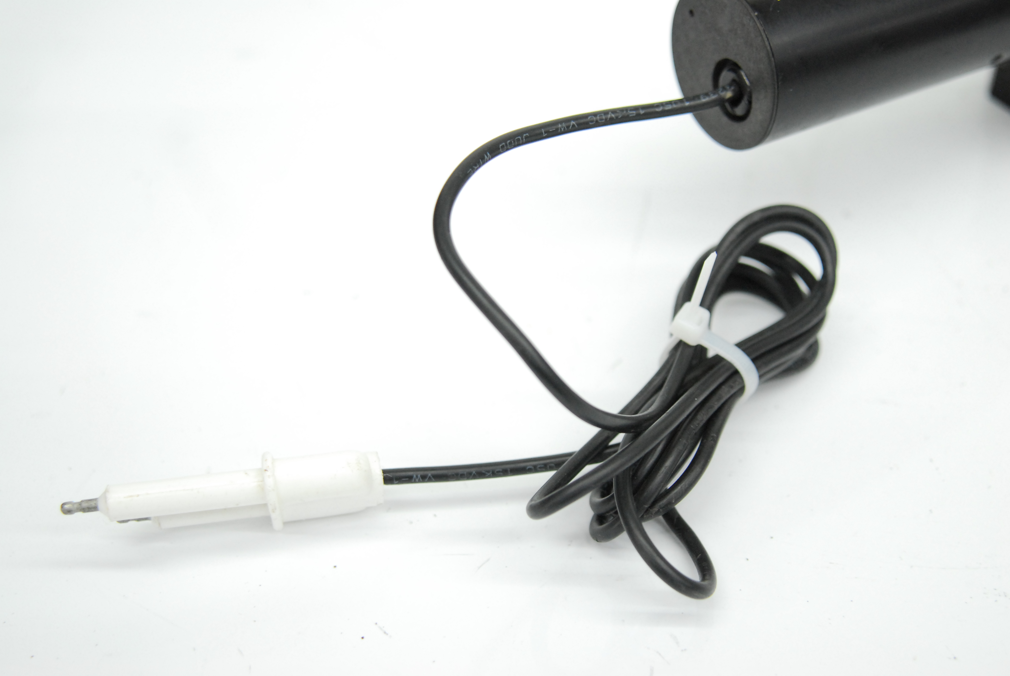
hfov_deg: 37.8
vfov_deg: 25.8
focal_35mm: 52
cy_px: 338
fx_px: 1475
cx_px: 505
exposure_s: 1/125
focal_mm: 35
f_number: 3.2
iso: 800
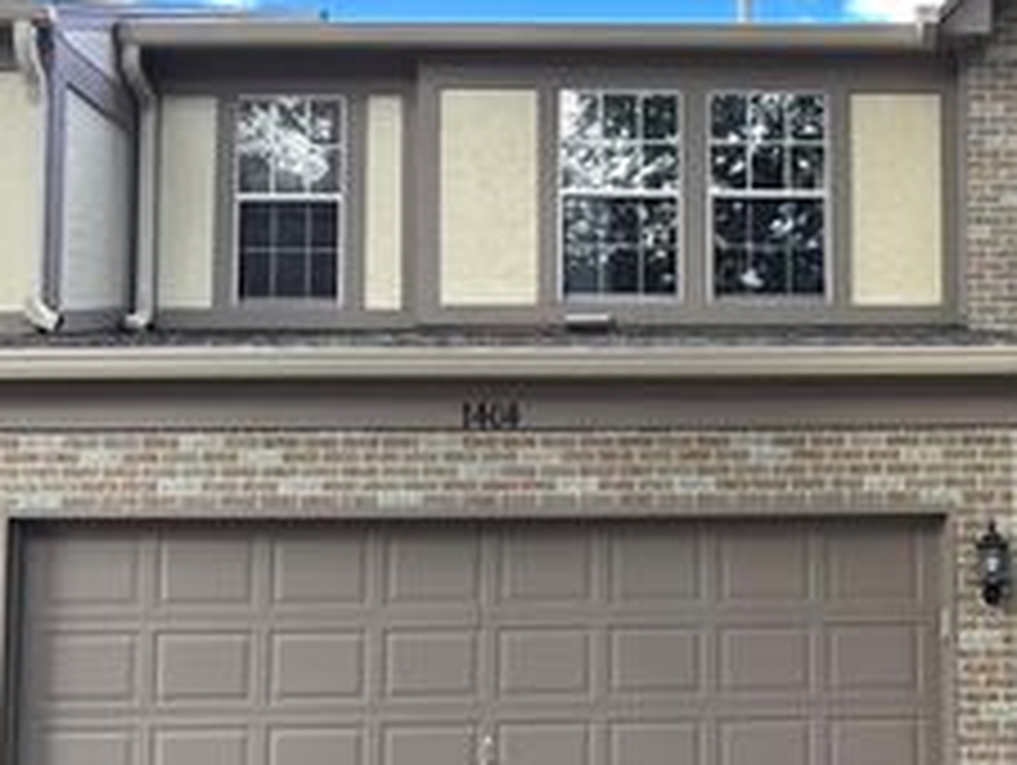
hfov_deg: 34.6
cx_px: 868
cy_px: 542
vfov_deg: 27.3
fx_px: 1559
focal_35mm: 53
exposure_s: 1/181
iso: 80
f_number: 1.78
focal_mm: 6.76
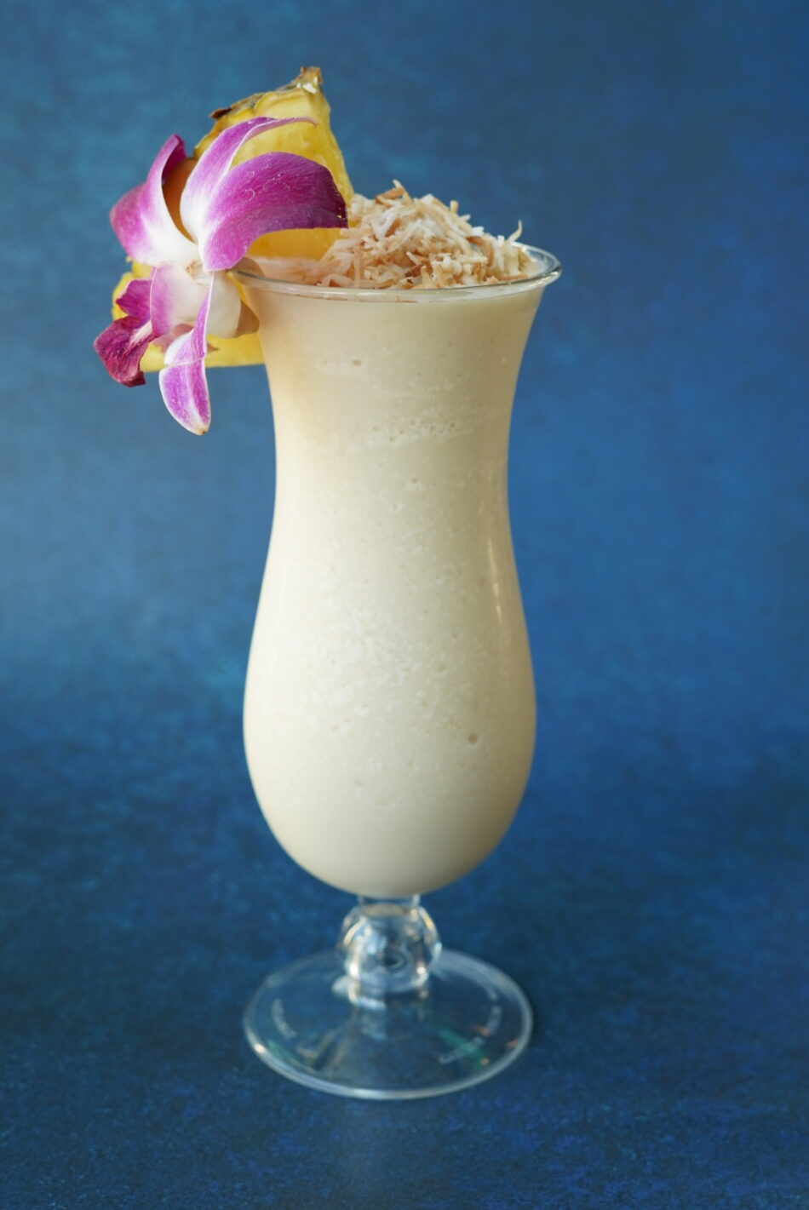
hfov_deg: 27.0
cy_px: 605
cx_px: 404
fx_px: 1682
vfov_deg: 39.6
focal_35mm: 50
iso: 320
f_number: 5.6
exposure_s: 1/30
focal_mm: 50
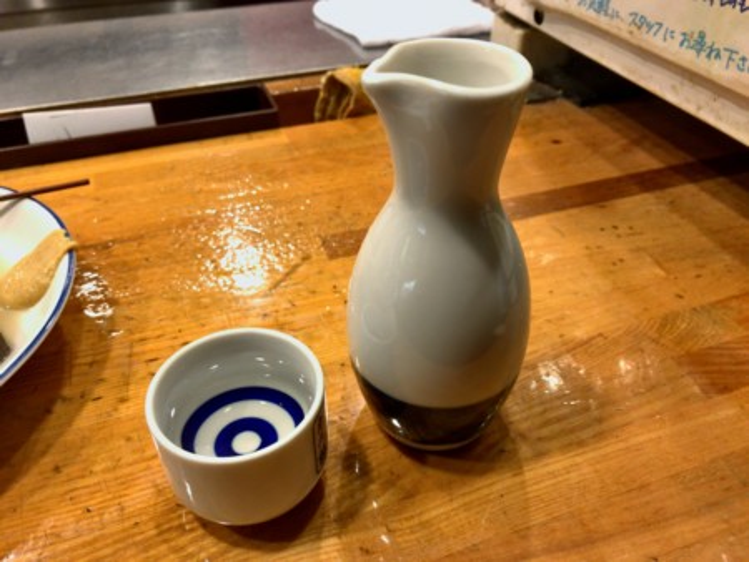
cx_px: 374
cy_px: 281
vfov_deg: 49.8
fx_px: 606
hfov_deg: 63.4
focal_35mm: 28
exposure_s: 1/30
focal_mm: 3.99
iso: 160
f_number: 1.8
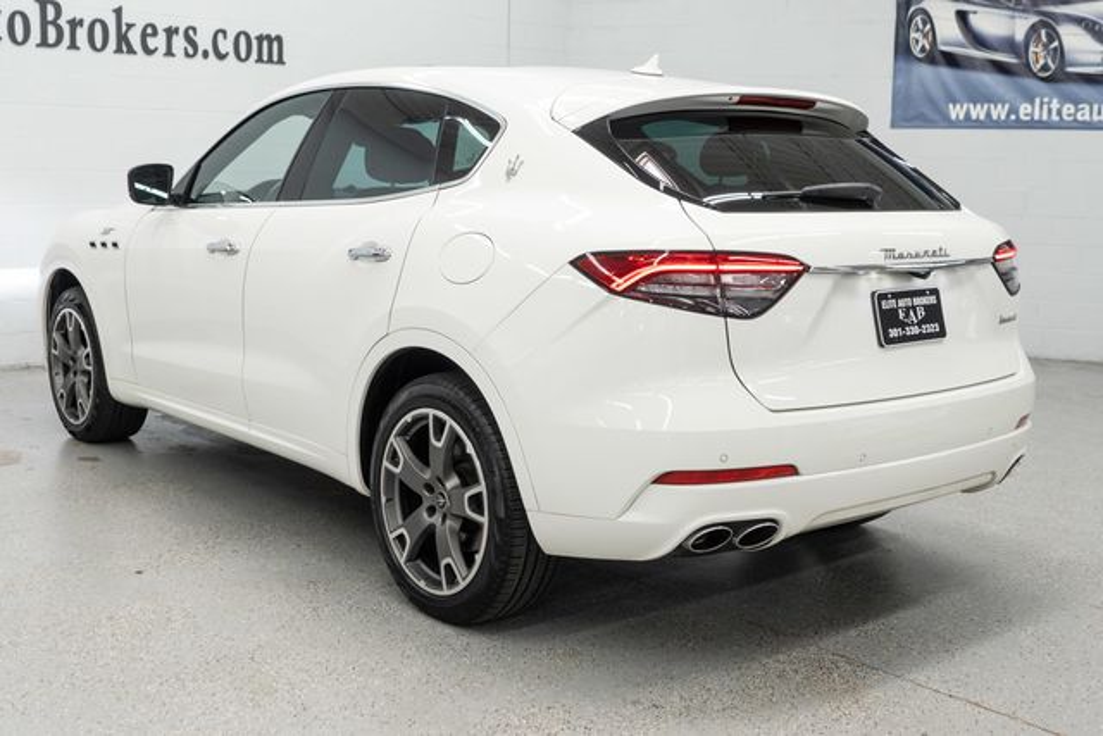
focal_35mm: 42
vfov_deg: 31.9
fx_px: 1287
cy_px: 368
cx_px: 552
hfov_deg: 46.4
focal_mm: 28
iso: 200
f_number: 3.2
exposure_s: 1/50
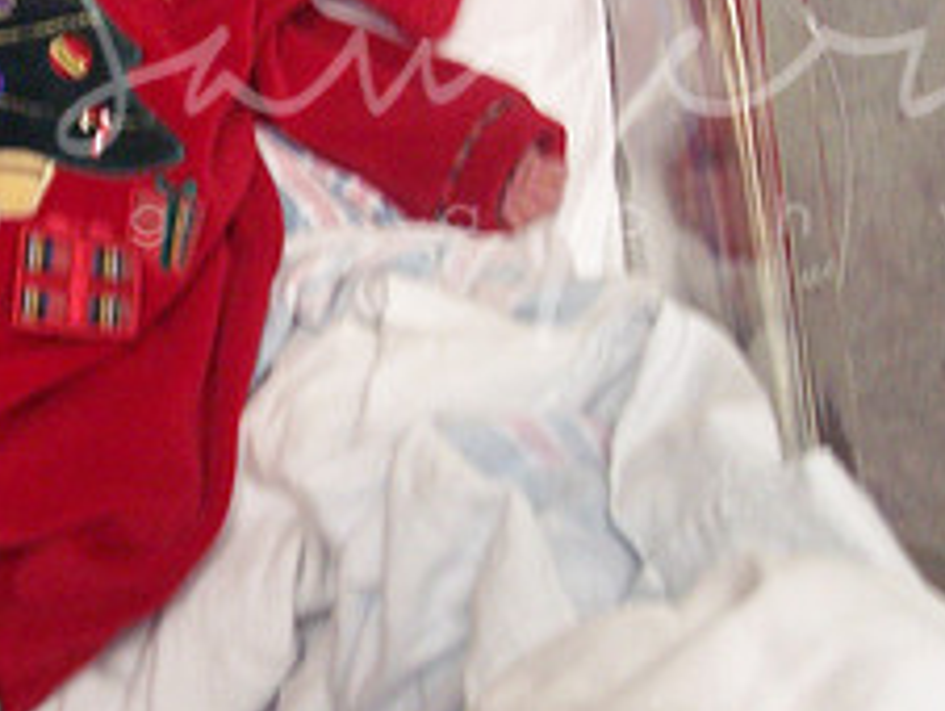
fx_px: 2733
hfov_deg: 19.2
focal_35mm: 100
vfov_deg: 14.7
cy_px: 65
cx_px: 38
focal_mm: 8
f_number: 3.4
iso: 200
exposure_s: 1/10
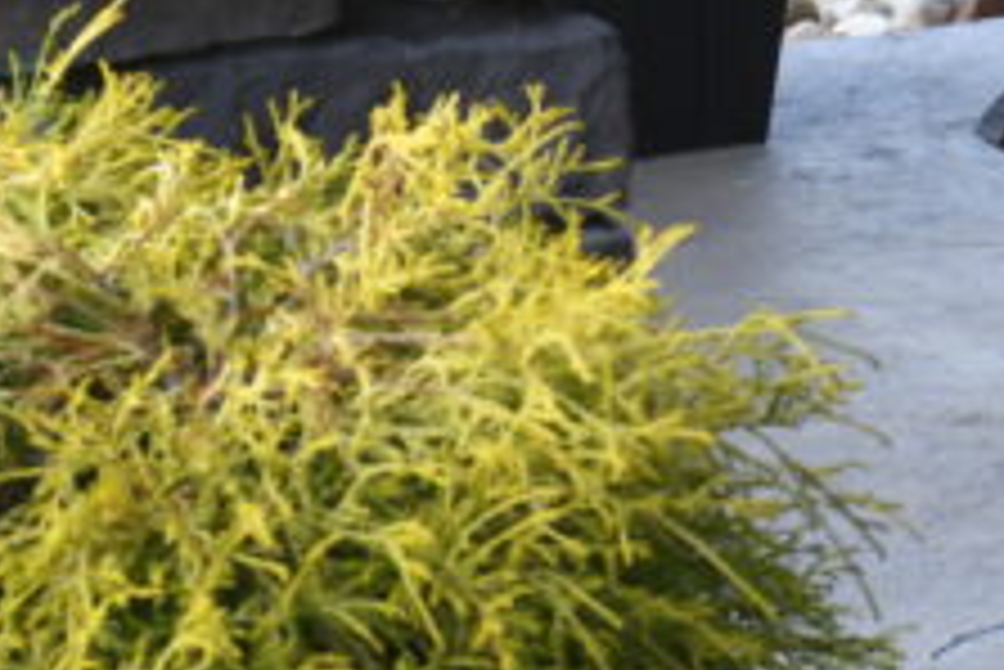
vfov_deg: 4.3
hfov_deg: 6.2
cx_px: 2170
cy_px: -407
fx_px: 8958
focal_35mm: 321
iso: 500
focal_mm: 70
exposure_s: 1/10
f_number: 10
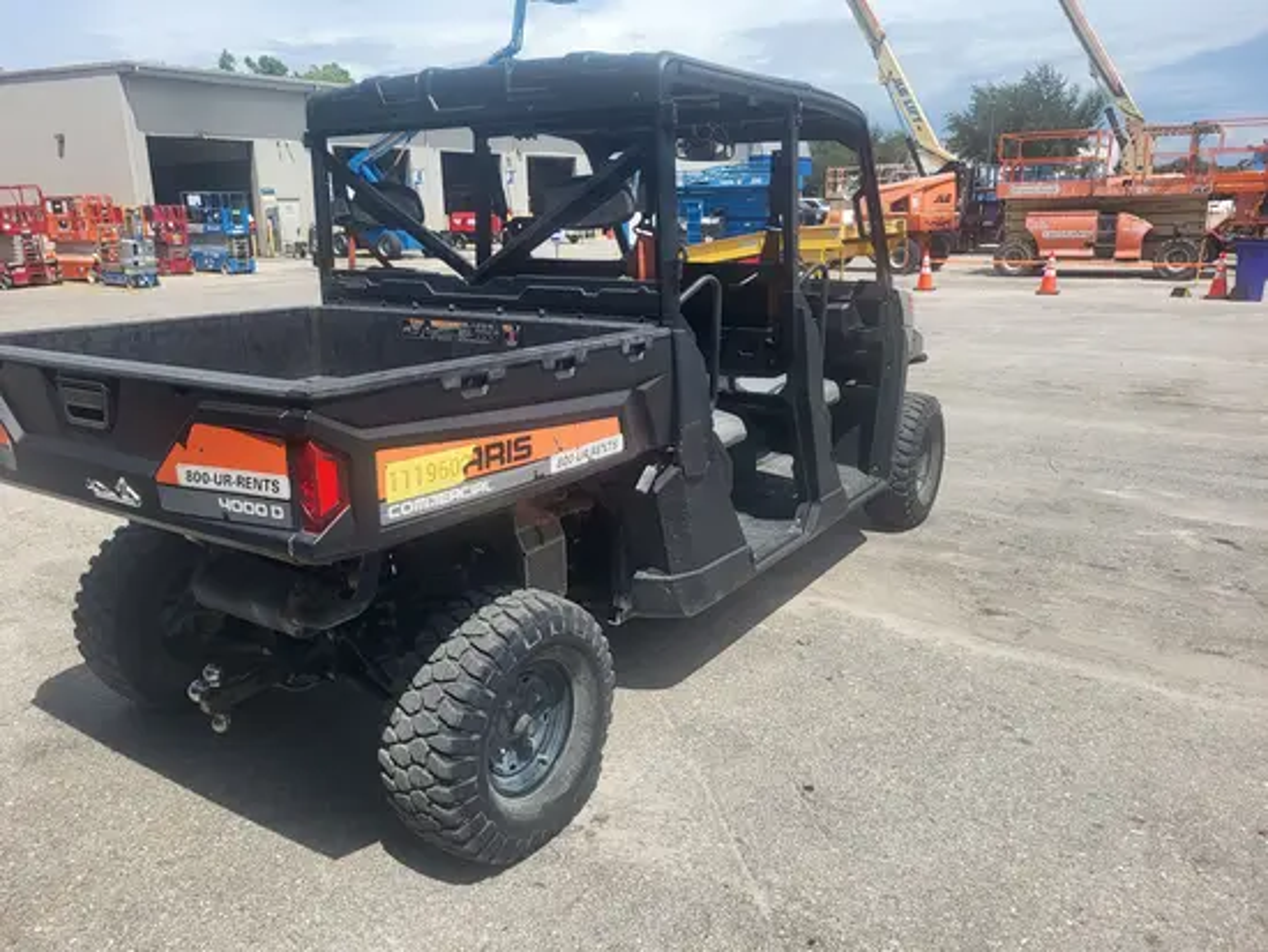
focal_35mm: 26
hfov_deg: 67.3
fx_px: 953
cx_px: 634
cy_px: 476
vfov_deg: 53.1
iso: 40
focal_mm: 5.4
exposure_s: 1/2234
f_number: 1.8
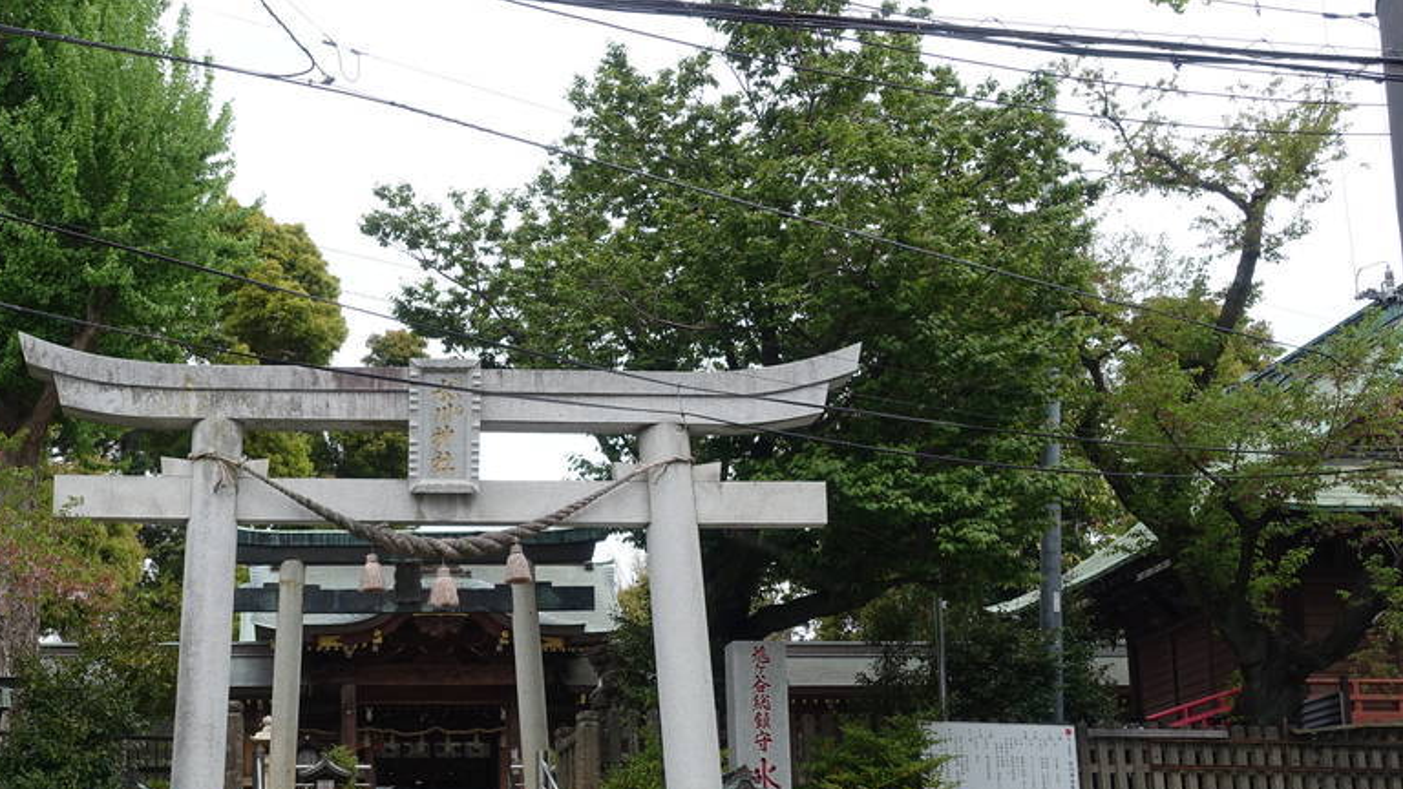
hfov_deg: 37.6
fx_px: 2009
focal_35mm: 54
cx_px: 369
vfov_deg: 22.0
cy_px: 612
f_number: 5.6
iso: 125
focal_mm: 12.2
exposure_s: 1/250
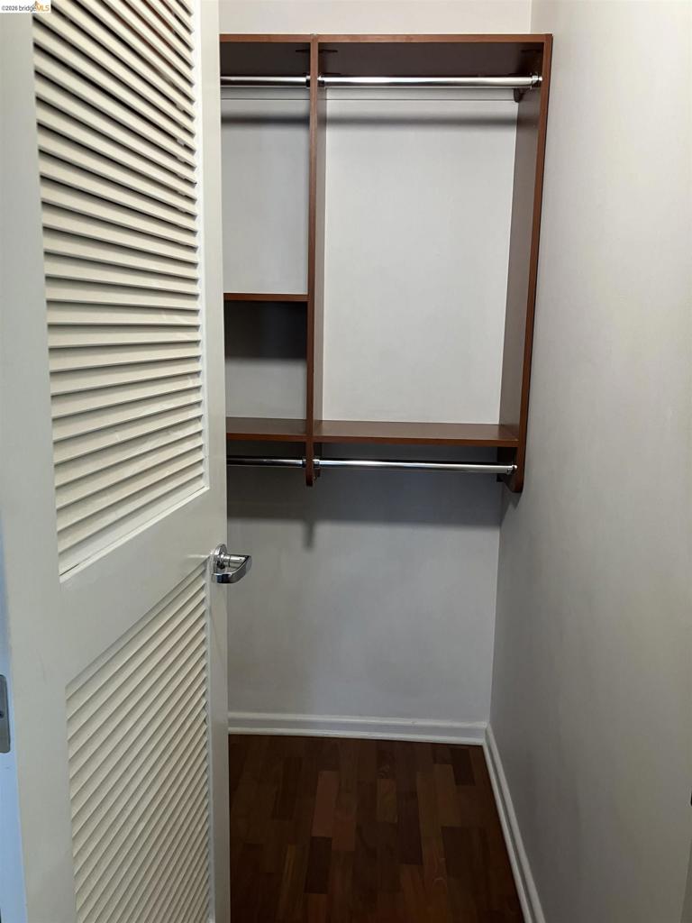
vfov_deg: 63.4
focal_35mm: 28
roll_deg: -2.0
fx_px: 746
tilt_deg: -10.8
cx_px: 346
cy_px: 462
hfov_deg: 49.7
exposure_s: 1/60
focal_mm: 3.99
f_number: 1.8
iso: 80
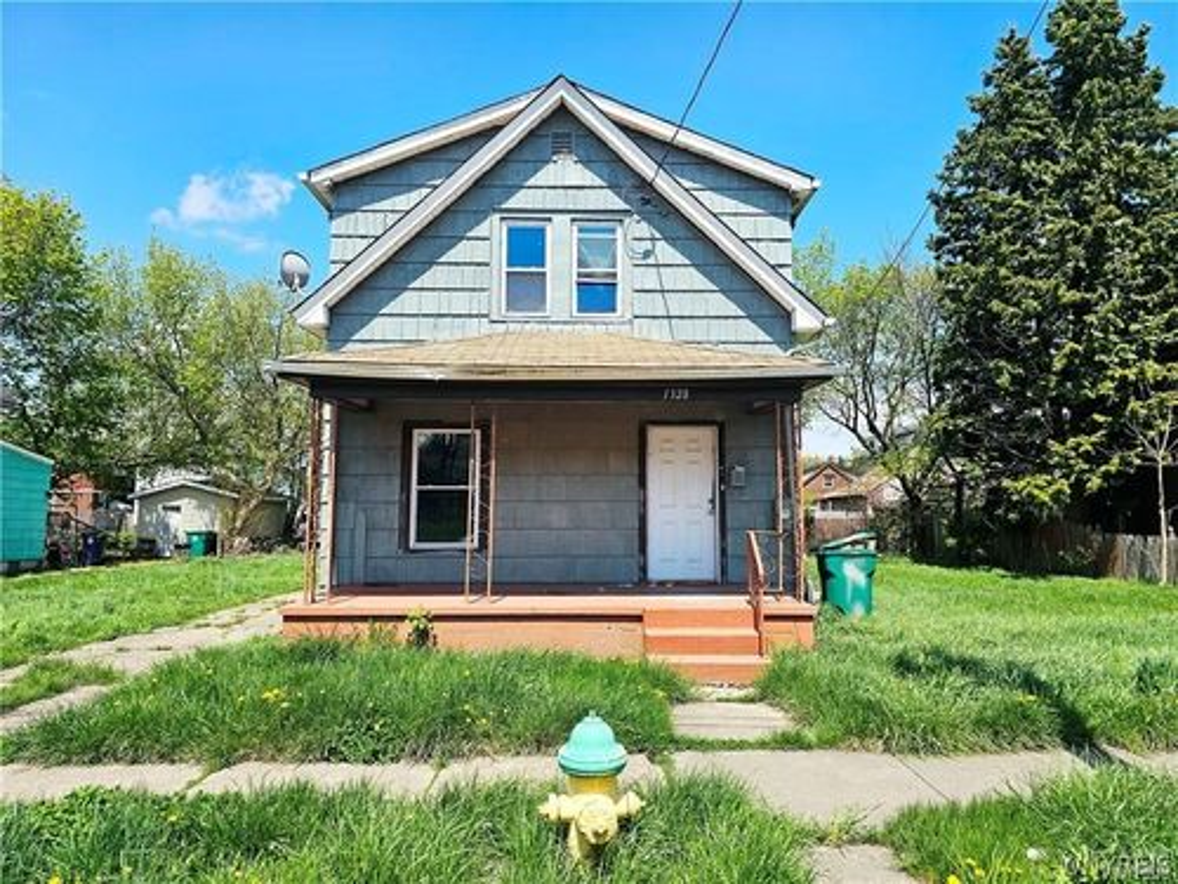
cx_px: 589
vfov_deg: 58.9
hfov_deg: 73.9
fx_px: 783
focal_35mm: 23
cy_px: 442
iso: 20
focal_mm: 6.3
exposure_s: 1/1429
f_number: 1.7
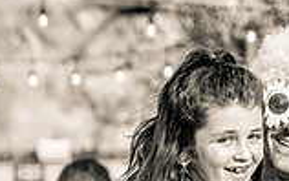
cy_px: 212
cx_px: 219
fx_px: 1300
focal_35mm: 165
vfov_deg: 7.9
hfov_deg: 12.6
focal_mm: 57
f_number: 2.8
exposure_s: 1/1250
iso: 200
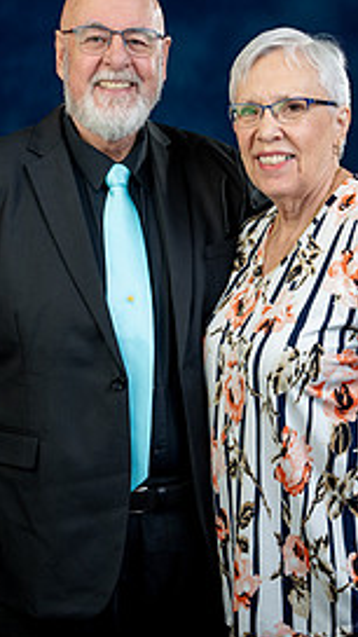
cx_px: 201
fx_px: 1316
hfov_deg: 15.5
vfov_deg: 27.2
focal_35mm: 78
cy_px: 335
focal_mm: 45
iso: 200
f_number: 4.5
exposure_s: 1/200
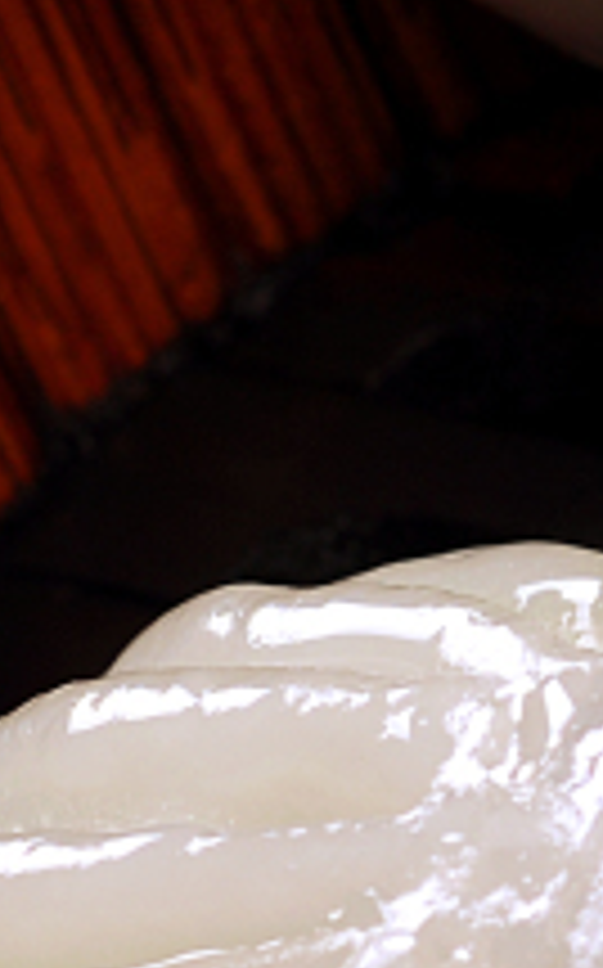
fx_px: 11540
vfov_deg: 4.8
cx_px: 968
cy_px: 606
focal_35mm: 438
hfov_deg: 3.0
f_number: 9
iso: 100
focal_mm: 60
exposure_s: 1/125
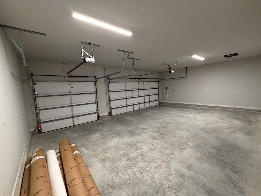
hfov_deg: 98.0
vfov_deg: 81.8
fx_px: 113
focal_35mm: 15
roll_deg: +4.0
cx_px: 139
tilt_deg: -4.4
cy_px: 97
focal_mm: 2.22
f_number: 2.2
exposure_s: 1/60
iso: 320
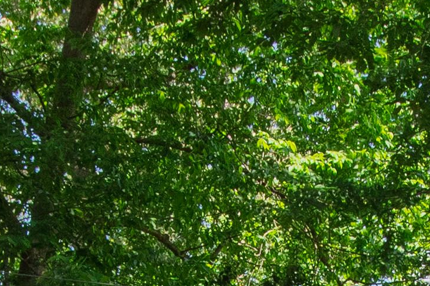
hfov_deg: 17.8
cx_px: 348
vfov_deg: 11.1
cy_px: 546
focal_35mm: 114
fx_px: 1361
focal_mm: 10
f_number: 8
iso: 320
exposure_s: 1/160
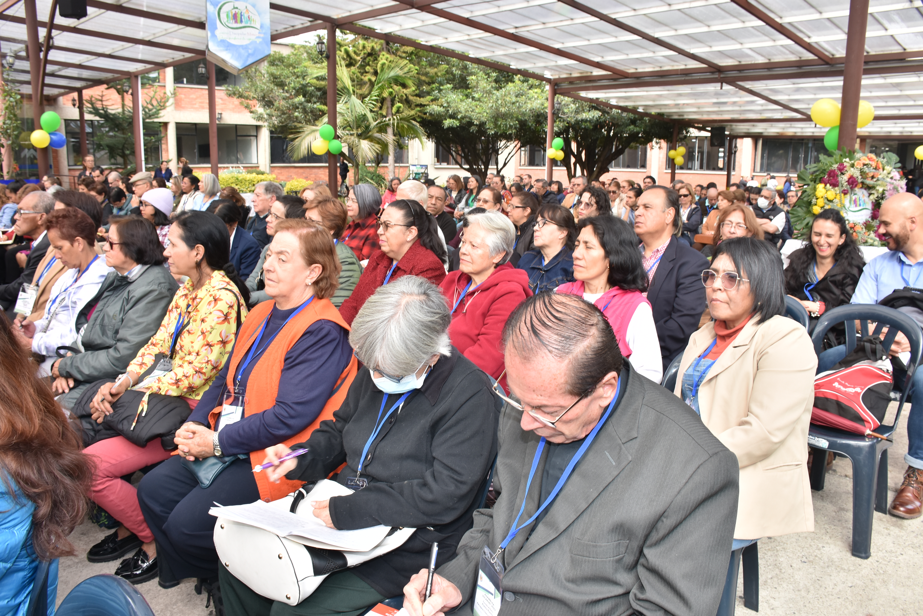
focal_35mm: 27
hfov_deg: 67.4
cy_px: 308
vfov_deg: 48.0
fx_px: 692
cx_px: 462
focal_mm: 18
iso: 160
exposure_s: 1/80
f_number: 7.1
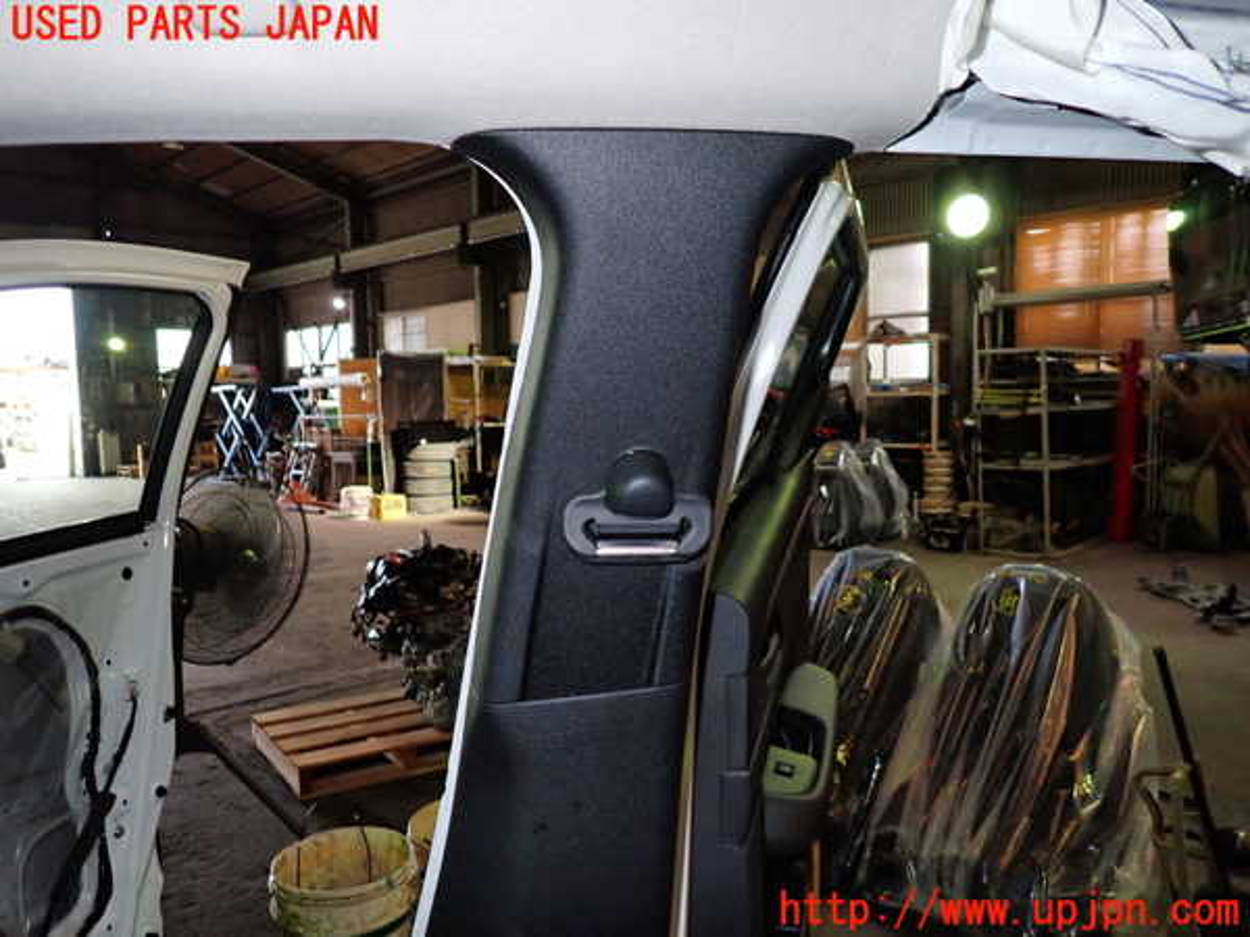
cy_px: 468
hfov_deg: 69.4
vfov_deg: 54.9
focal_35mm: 25
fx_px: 903
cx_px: 625
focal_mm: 4.5
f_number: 5.6
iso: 320
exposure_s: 1/30
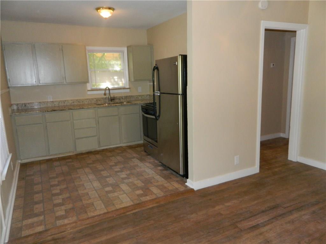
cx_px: 163
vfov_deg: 54.9
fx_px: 235
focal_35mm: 25
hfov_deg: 69.4
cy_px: 122
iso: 200
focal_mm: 4.5
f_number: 3.1
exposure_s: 1/30
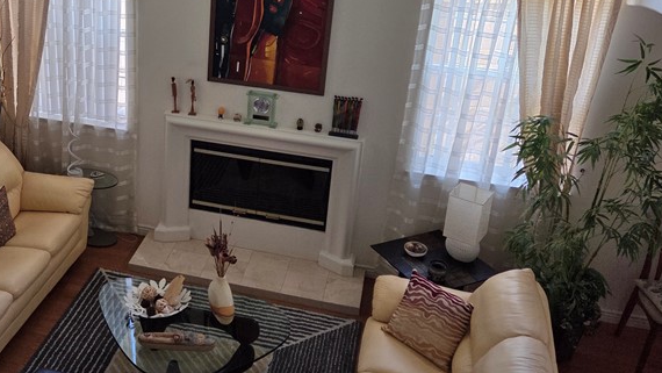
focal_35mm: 45
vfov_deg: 26.3
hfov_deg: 44.4
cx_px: 192
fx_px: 790
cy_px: 114
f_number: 1.8
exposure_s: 1/180
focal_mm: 5.4
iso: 125
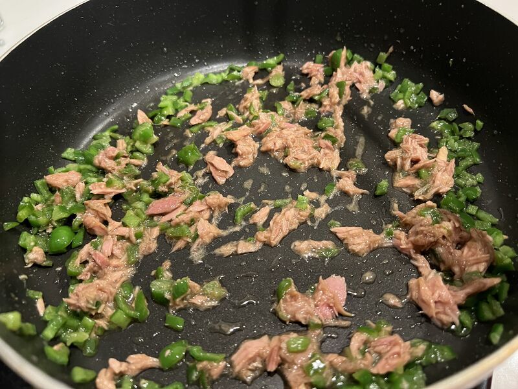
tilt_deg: -49.9
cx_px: 259
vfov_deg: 53.1
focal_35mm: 26
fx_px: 389
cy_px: 194
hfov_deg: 67.3
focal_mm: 5.7
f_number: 1.5
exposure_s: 1/40
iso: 400
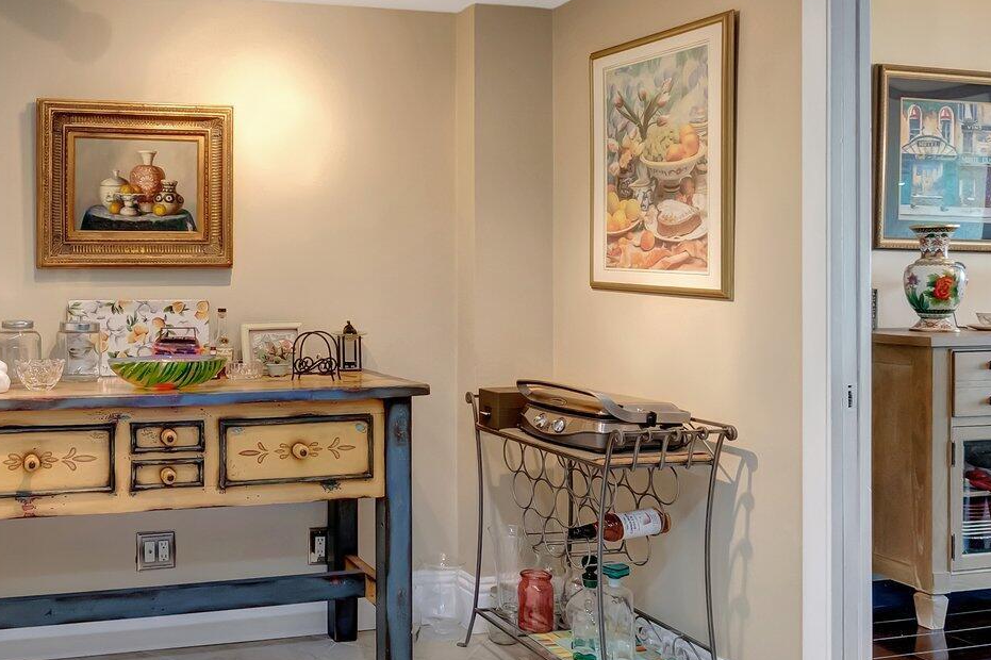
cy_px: 284
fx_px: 908
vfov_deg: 39.9
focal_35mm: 33
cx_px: 228
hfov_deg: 54.1
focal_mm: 10
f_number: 8
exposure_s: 1/6
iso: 1000
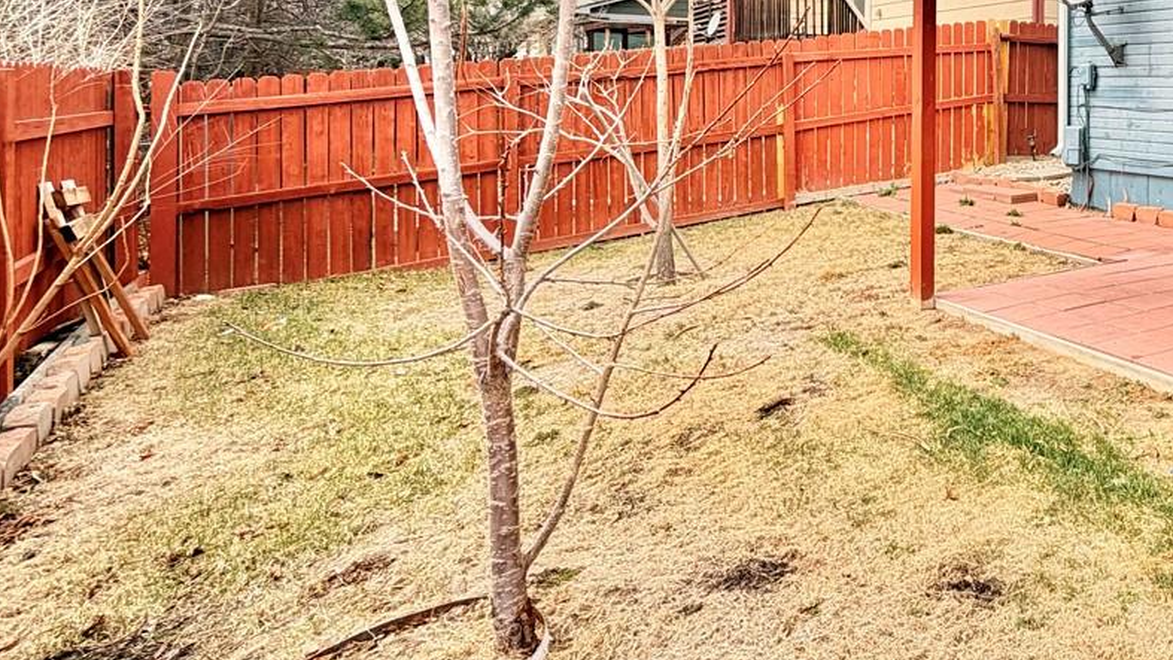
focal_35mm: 31
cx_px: 1081
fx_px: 964
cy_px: 80
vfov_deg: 35.8
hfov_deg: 53.7
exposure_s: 1/206
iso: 64
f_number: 2.2
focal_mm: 2.22
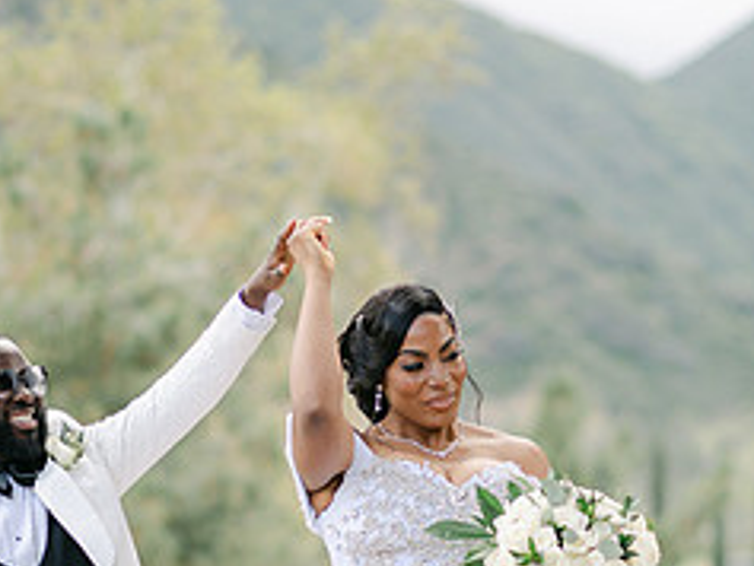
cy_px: 369
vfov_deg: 7.4
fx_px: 4359
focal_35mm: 200
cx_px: 426
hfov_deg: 9.9
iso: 100
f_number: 2
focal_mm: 85
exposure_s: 1/1250
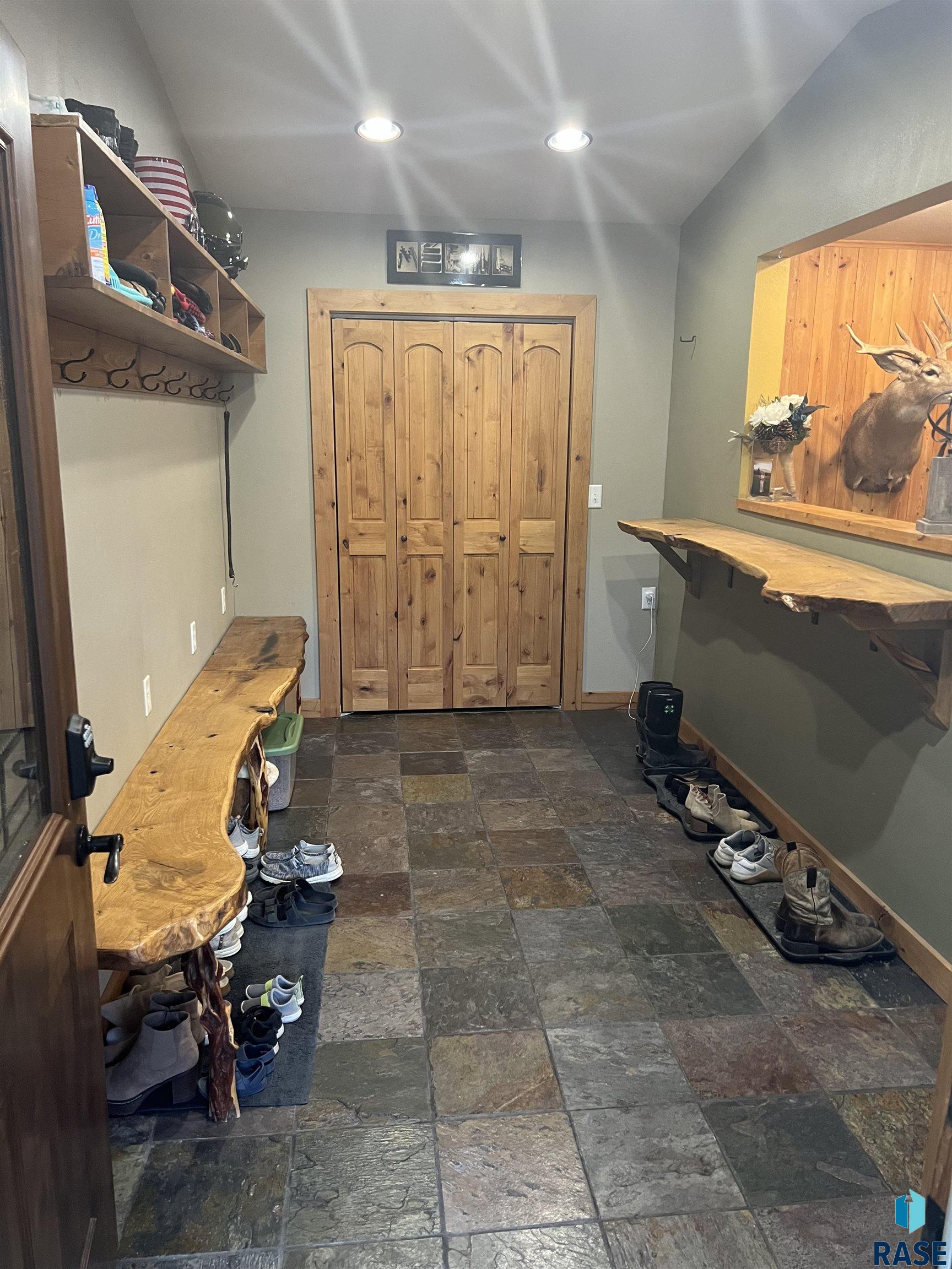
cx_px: 476
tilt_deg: -12.1
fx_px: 953
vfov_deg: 67.3
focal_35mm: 26
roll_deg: -0.6
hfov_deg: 53.1
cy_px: 634
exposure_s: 1/60
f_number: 1.5
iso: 320
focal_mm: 5.7
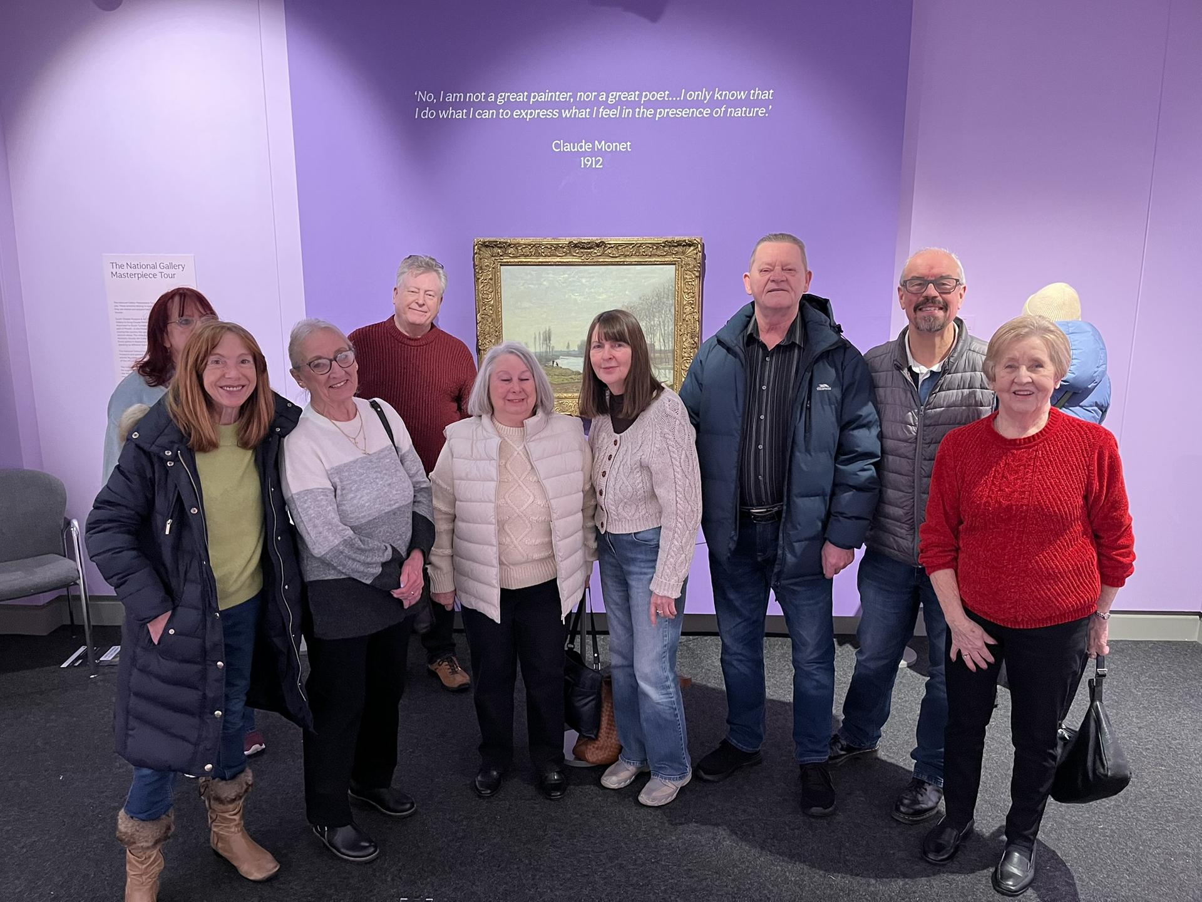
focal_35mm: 26
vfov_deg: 53.1
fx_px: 903
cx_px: 601
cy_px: 451
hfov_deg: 67.3
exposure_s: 1/50
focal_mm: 5.1
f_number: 1.6
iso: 320
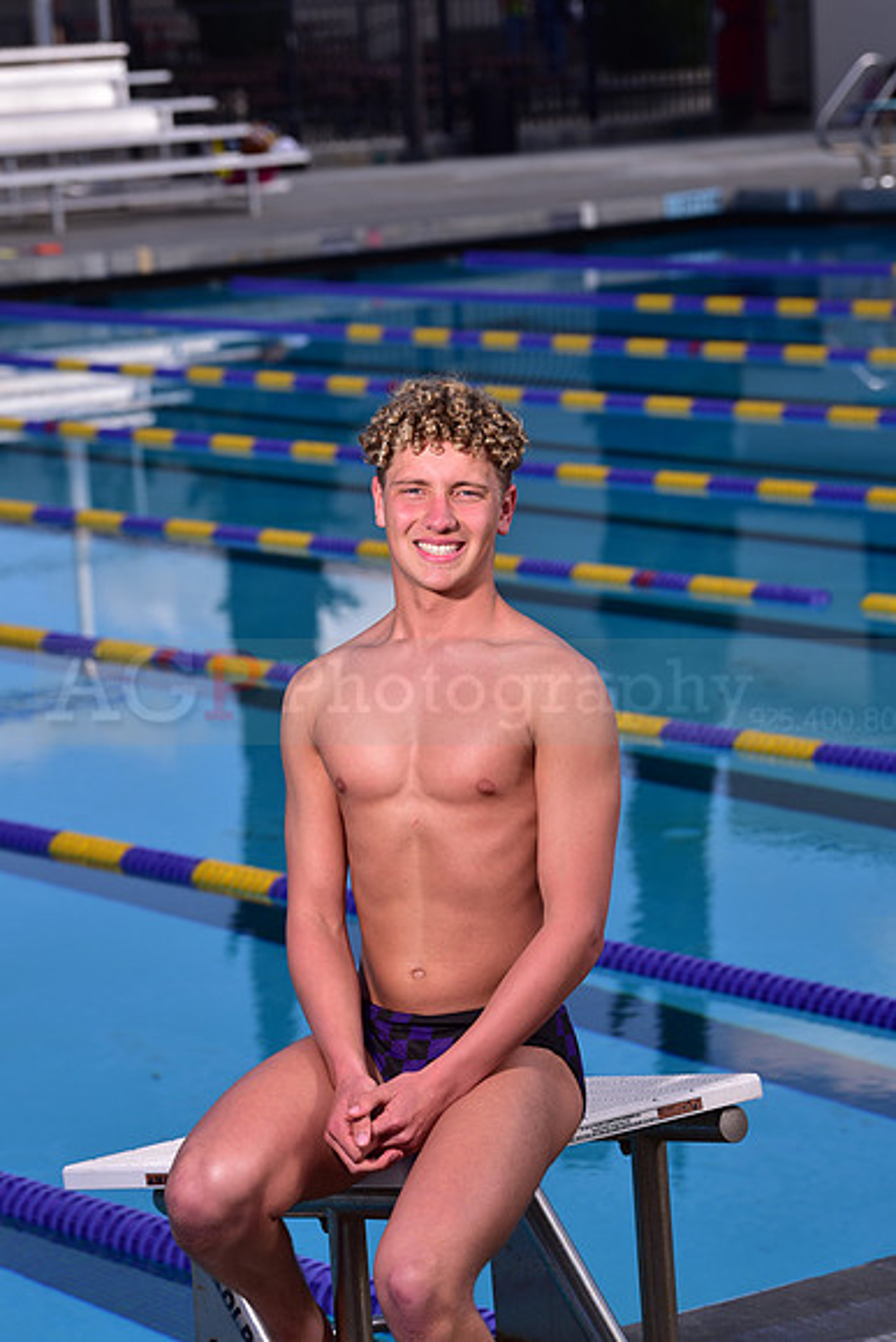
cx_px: 448
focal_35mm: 130
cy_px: 671
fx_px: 4850
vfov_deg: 15.8
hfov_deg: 10.6
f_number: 7.1
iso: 80
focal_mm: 130
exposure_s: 1/250
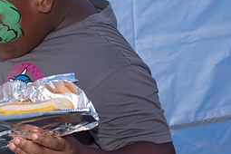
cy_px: 52
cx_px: 38
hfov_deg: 11.2
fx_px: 1168
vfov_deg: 7.5
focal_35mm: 182
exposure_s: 1/250
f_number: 9
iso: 320
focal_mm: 80
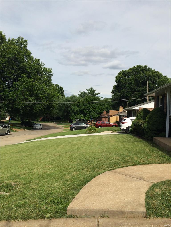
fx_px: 191
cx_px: 86
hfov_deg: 48.2
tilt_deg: -1.0
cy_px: 114
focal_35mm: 29
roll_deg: -3.0
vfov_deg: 61.7
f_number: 2.2
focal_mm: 4.15
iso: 32
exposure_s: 1/2415
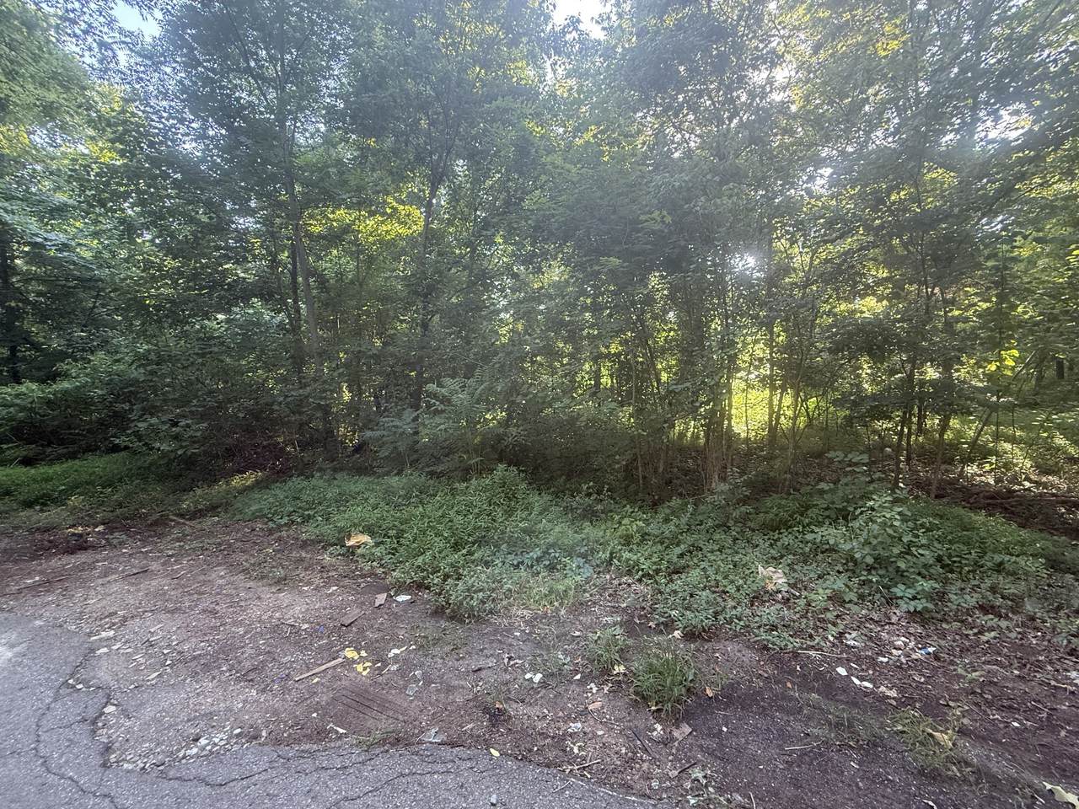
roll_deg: +0.2
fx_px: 436
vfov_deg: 85.7
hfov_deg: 102.1
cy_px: 404
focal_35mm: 14
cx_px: 540
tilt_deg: -2.8
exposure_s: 1/99
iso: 250
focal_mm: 2.22
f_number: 2.2
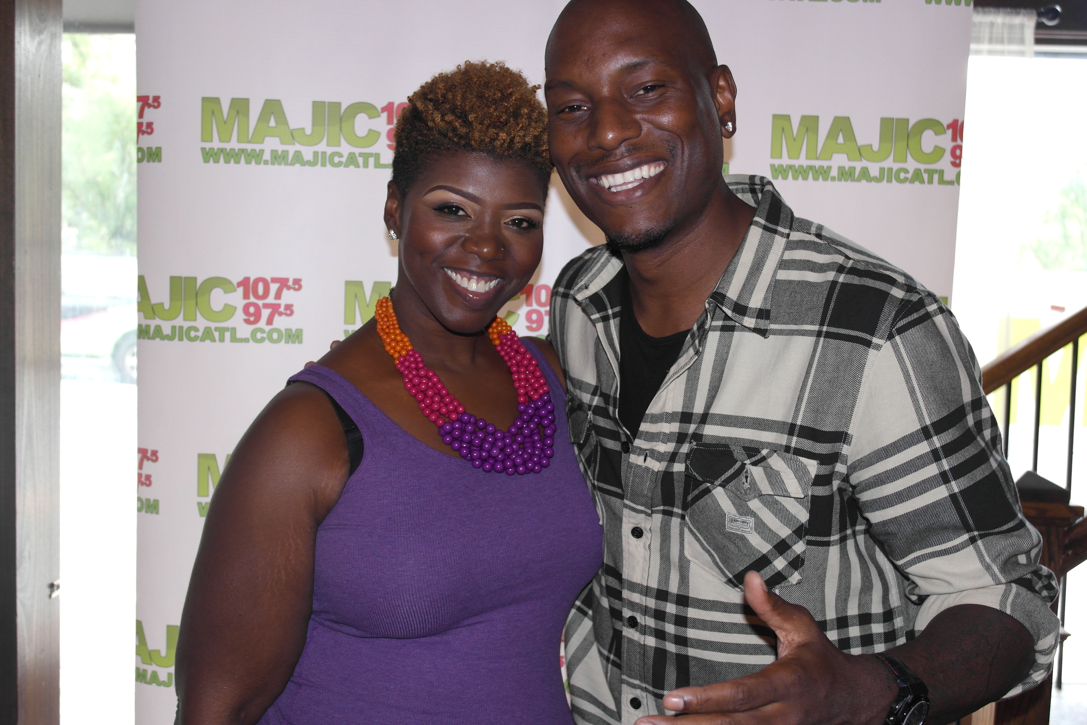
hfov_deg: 45.4
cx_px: 544
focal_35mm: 43
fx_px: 1298
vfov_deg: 31.2
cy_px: 362
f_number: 4
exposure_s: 1/50
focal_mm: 28
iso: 400
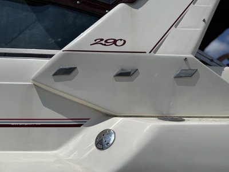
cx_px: 114
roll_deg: +3.3
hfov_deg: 71.6
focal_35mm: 24
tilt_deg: +13.2
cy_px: 86
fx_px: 159
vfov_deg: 56.8
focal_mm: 6.76
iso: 64
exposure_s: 1/17544
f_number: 1.78
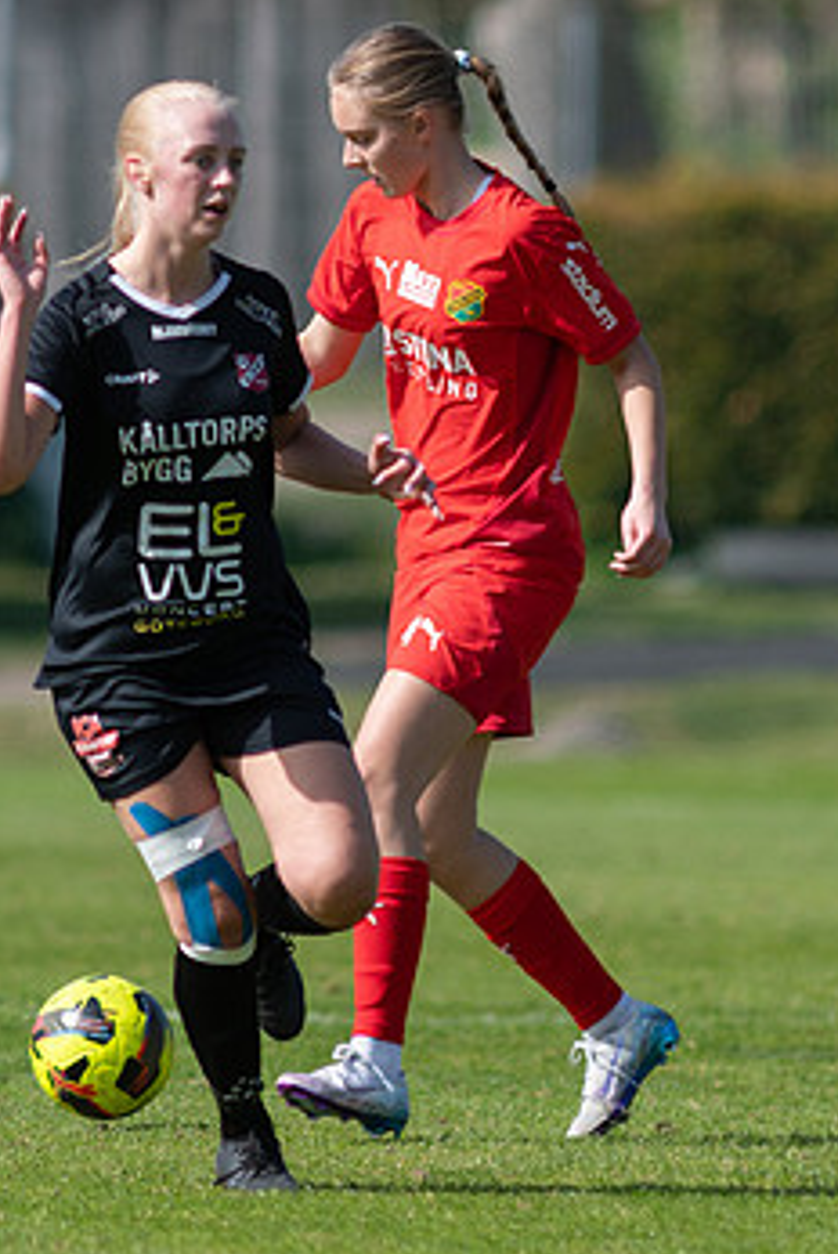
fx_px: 34914
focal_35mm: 1002
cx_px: 495
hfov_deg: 1.4
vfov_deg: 2.1
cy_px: 602
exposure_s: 1/2000
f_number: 3.2
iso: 100
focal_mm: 300
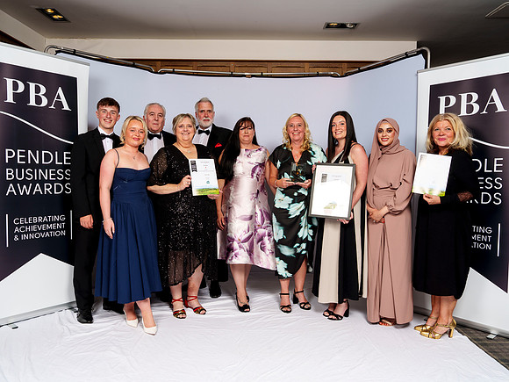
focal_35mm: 26
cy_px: 191
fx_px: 382
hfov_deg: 67.4
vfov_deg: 53.1
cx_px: 245
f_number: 8
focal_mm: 24
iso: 100
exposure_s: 1/125
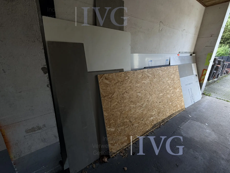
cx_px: 110
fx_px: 100
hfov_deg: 98.1
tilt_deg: -16.4
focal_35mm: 15
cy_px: 81
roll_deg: -1.4
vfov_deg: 81.6
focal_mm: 2.22
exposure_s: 1/121
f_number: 2.2
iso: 64
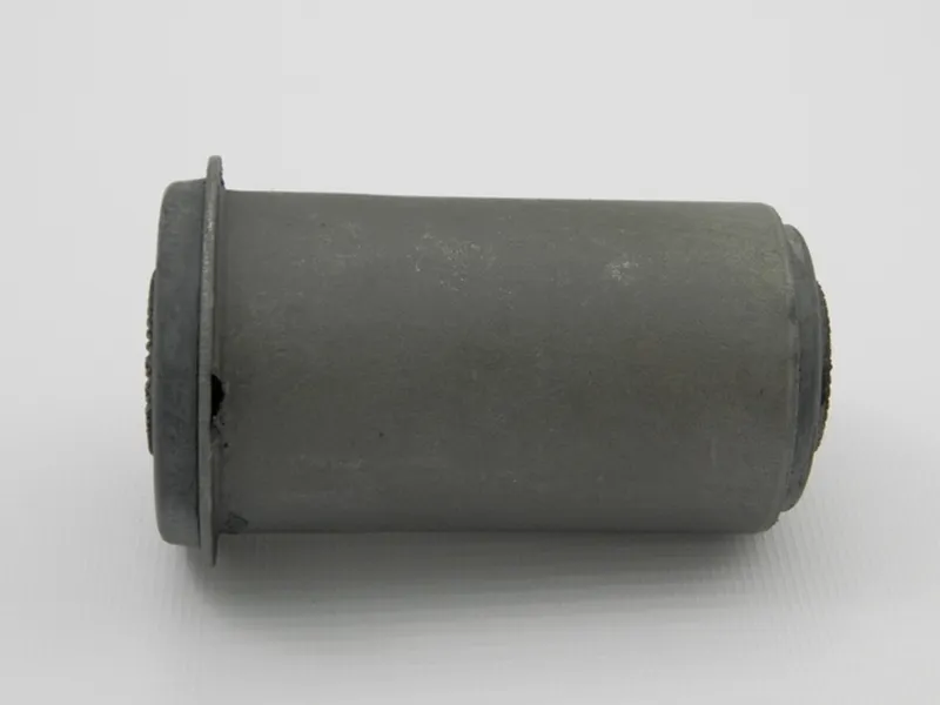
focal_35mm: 82
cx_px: 470
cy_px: 352
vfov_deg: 18.0
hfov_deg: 23.8
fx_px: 2227
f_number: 4.2
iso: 200
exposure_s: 1/100
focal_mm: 14.6
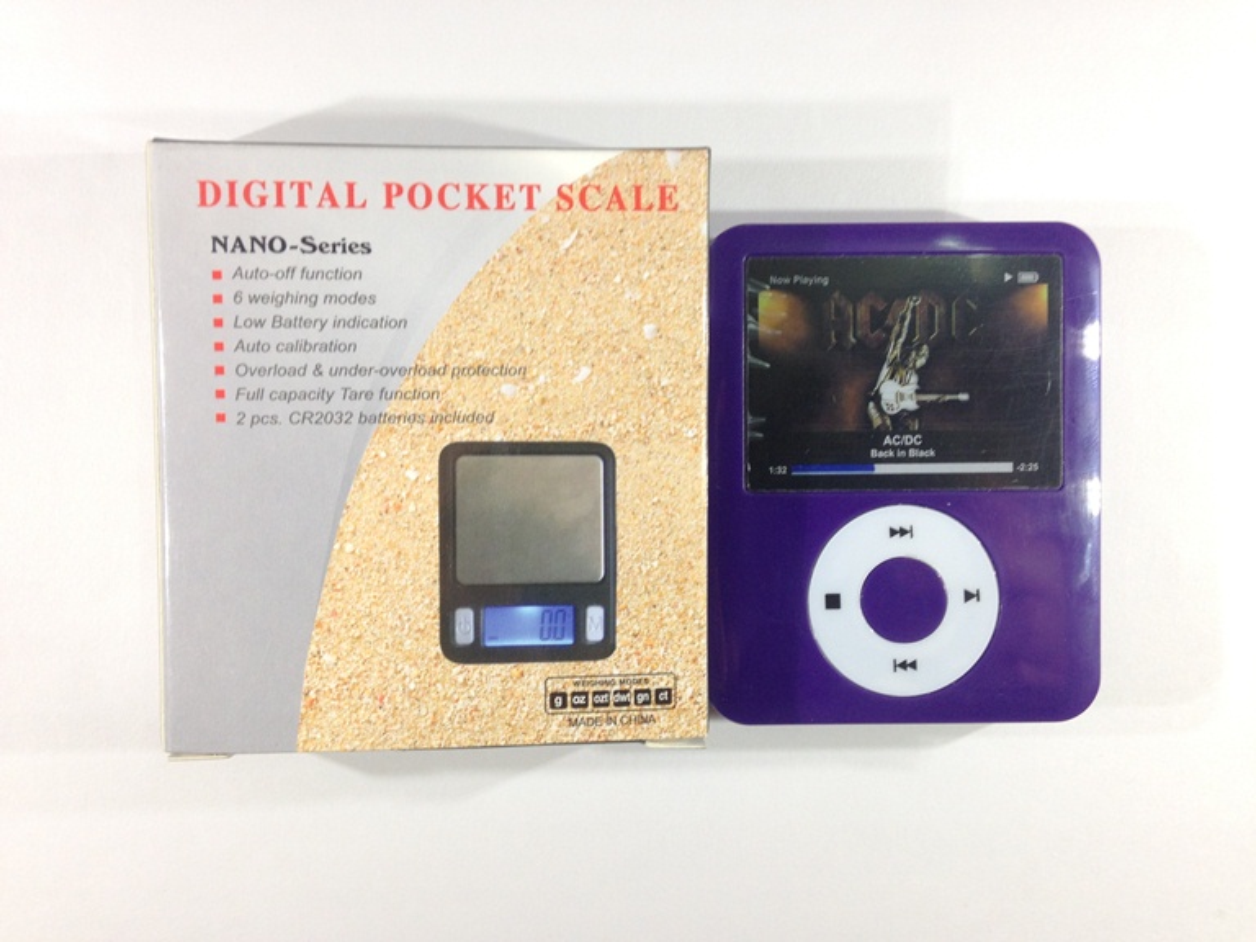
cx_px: 628
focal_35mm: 33
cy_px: 471
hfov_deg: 55.4
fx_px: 1197
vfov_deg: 42.9
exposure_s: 1/30
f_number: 2.4
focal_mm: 4.12
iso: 50
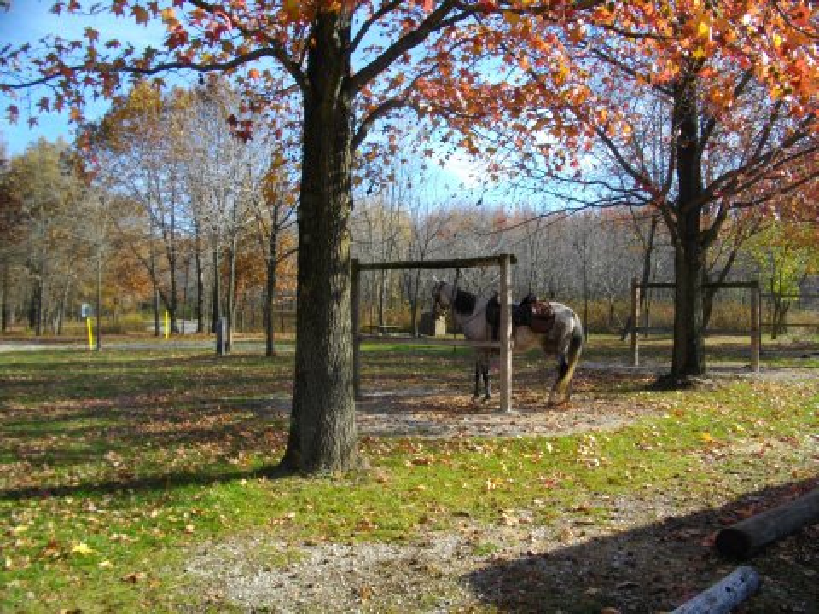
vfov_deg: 44.2
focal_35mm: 32
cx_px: 410
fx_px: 757
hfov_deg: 56.8
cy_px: 307
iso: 100
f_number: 5.5
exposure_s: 1/160
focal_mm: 5.7
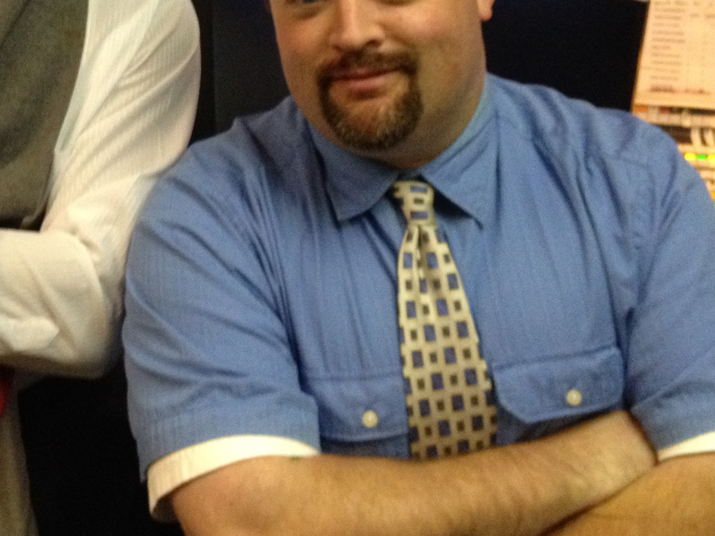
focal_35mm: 70
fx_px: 1446
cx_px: 184
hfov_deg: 27.4
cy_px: 51
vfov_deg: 20.6
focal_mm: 4.28
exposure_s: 1/20
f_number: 2.4
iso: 400
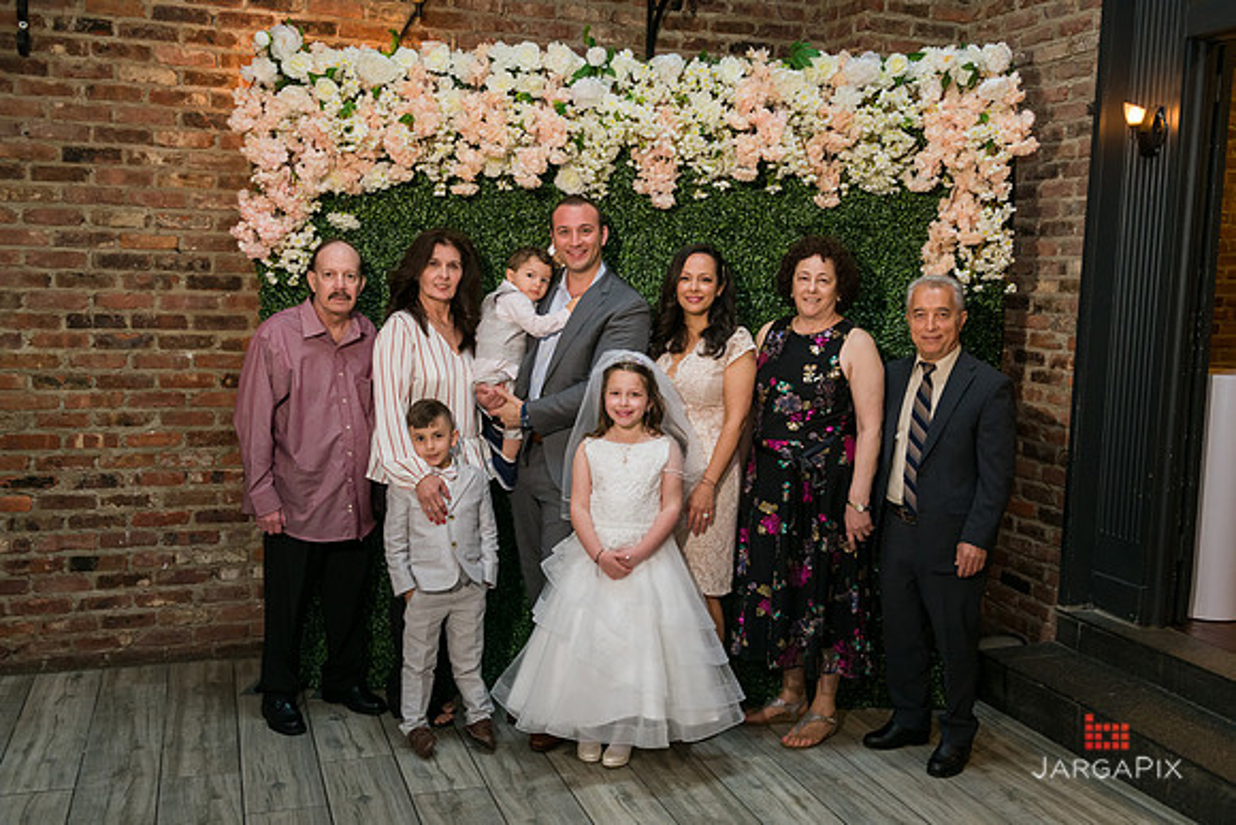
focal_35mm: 35
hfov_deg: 54.4
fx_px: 1202
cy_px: 412
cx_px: 618
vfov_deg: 37.9
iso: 1600
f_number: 5.6
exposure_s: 1/125
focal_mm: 35
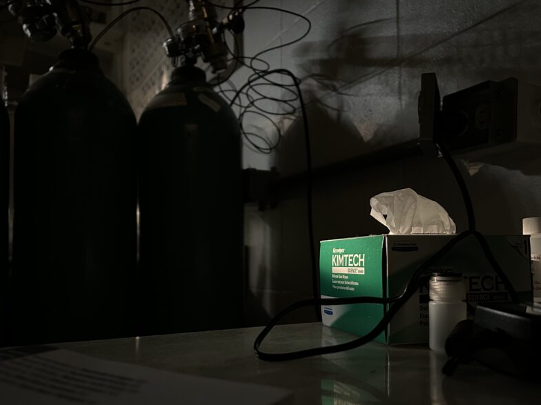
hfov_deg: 54.0
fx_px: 531
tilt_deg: +2.6
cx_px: 265
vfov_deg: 41.7
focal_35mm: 34
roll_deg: +0.7
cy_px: 235
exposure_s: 1/30
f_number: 1.5
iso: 640
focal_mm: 5.7
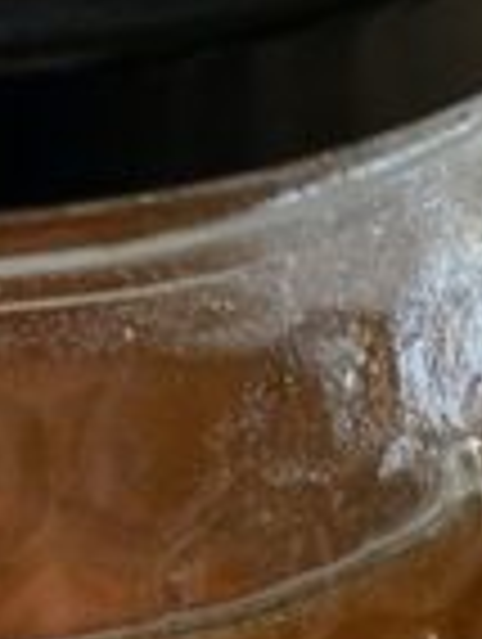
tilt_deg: -55.3
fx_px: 2166
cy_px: 1066
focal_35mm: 117
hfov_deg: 12.3
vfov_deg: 15.1
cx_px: -167
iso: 200
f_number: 1.8
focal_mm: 4.25
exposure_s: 1/60
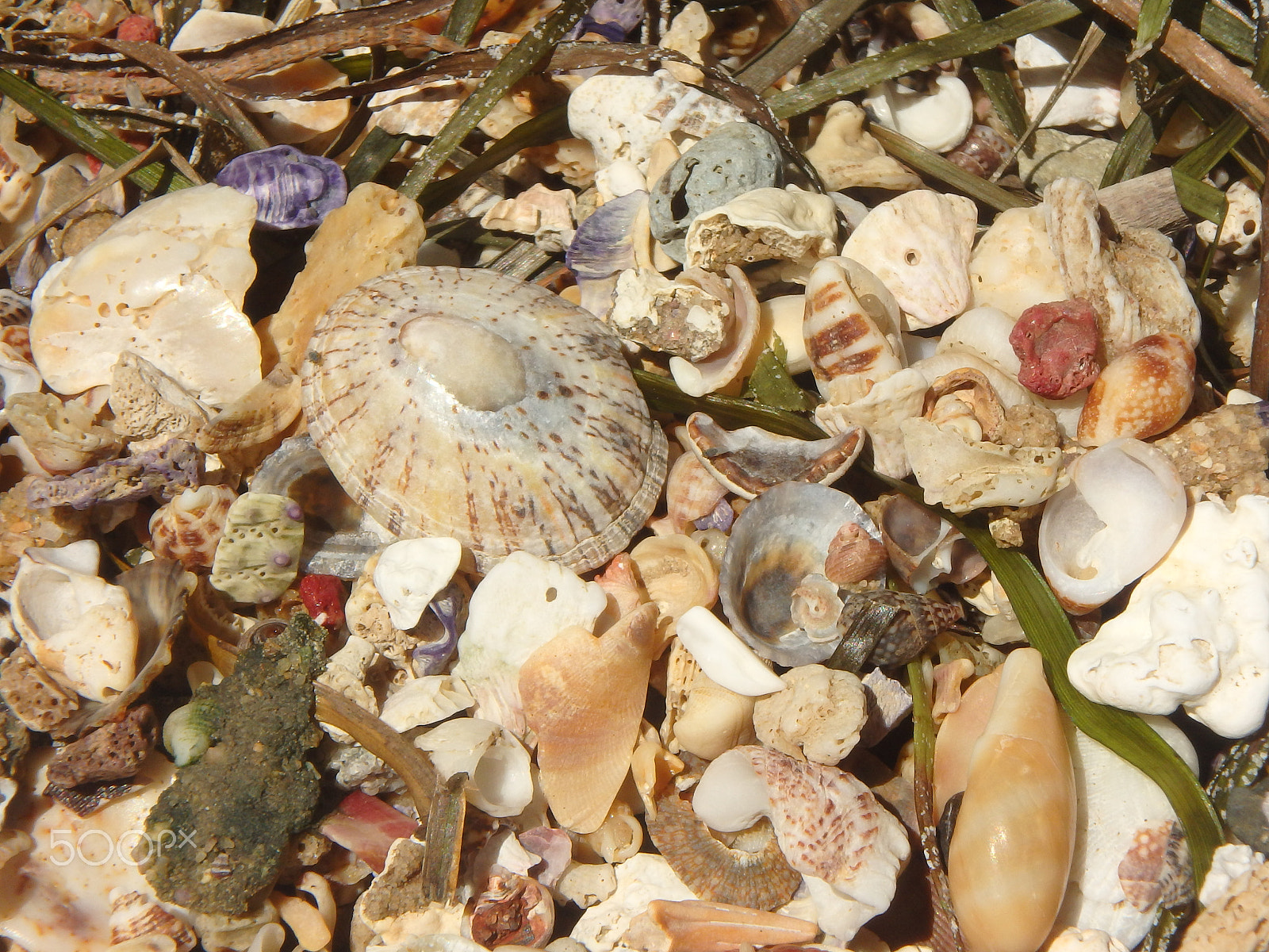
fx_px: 3226
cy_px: 476
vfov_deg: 16.8
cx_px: 634
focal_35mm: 88
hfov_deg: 22.3
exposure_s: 1/500
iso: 125
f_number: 9
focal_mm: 15.8
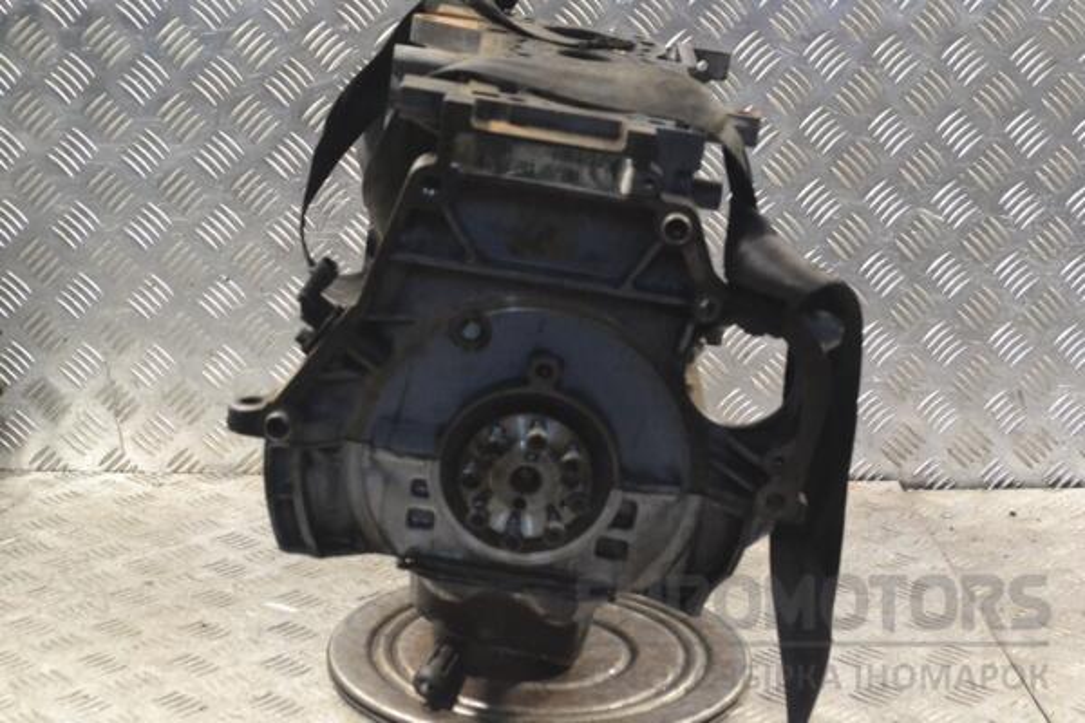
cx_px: 542
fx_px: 1808
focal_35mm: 60
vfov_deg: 22.6
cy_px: 362
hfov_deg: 33.4
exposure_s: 1/160
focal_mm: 40
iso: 3200
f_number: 8
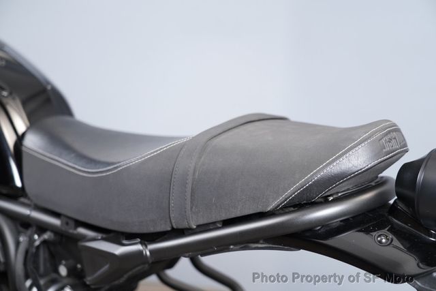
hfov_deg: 32.9
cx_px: 218
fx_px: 739
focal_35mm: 61
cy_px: 146
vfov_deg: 22.3
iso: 1600
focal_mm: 61
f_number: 4
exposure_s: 1/100
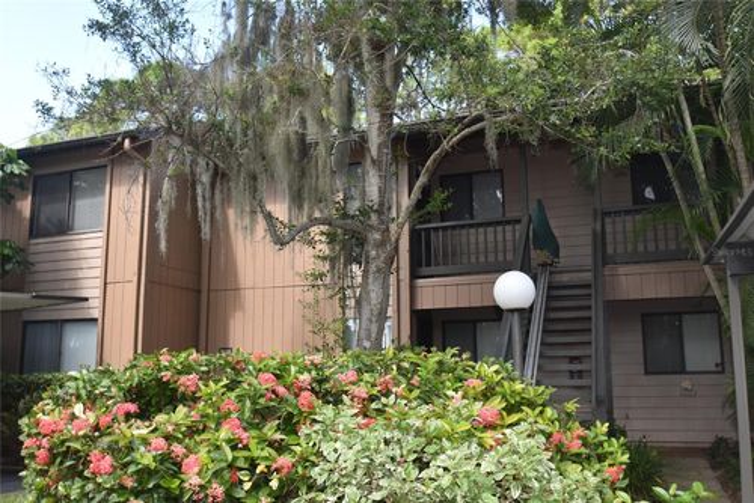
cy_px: 252
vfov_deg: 40.0
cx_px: 377
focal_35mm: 33
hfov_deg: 57.2
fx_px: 692
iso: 220
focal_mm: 22
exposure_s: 1/125
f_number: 5.6
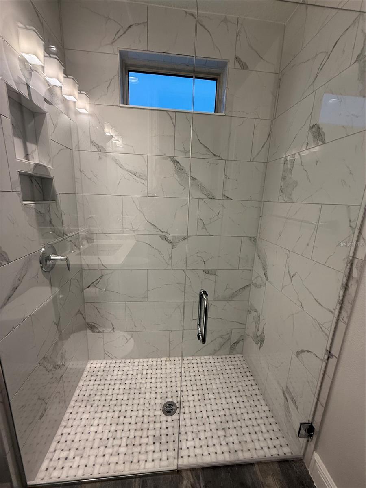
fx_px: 197
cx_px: 183
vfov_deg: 102.1
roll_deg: -2.2
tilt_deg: -12.5
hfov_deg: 85.7
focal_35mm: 14
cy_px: 244
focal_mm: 2.22
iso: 125
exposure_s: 1/120
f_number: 2.2
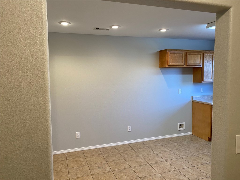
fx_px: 180
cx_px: 120
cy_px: 90
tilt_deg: -3.6
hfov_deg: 67.3
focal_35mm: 26
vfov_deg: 53.1
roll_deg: +0.5
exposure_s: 1/60
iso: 80
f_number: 1.8
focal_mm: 4.25
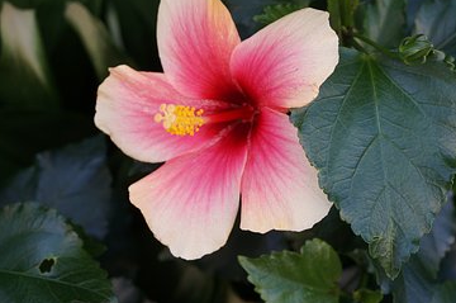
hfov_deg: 31.5
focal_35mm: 64
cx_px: 222
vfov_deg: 21.2
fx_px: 810
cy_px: 139
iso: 100
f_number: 4.5
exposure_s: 1/80
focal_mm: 30
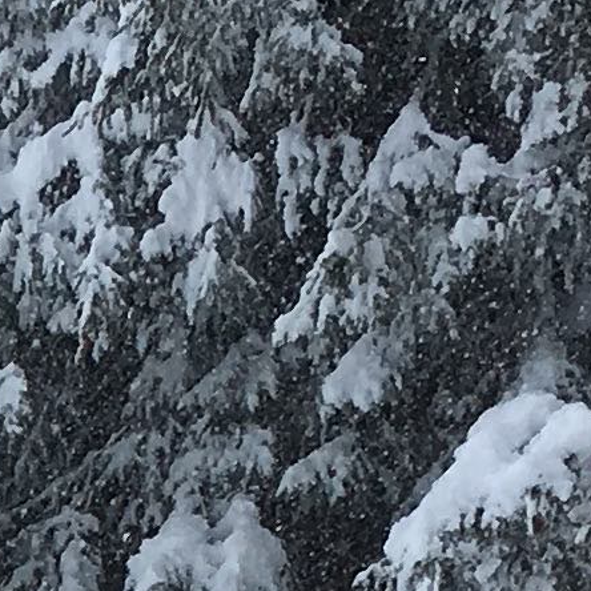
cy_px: 1509
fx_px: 4501
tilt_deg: -3.3
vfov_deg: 7.0
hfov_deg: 7.0
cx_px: -892
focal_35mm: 233
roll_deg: -1.5
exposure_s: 1/718
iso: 25
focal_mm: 4.15
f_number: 2.2
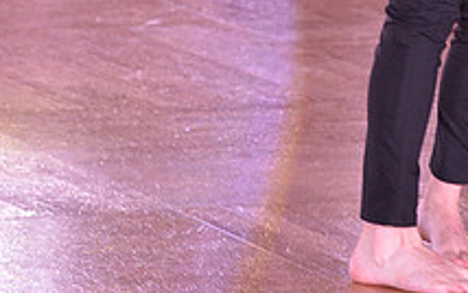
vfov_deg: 3.5
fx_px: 4747
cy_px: -284
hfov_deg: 5.6
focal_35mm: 372
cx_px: 360
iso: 2000
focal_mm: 135
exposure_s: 1/250
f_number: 6.3
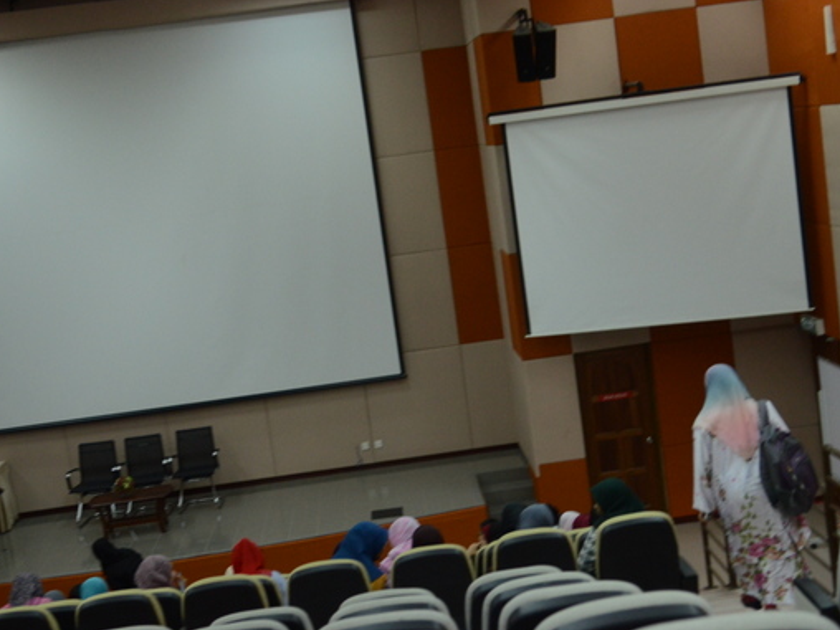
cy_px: 344
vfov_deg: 25.2
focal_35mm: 58
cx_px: 453
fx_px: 1407
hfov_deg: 33.2
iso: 1600
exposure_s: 1/250
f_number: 3.2
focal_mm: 32
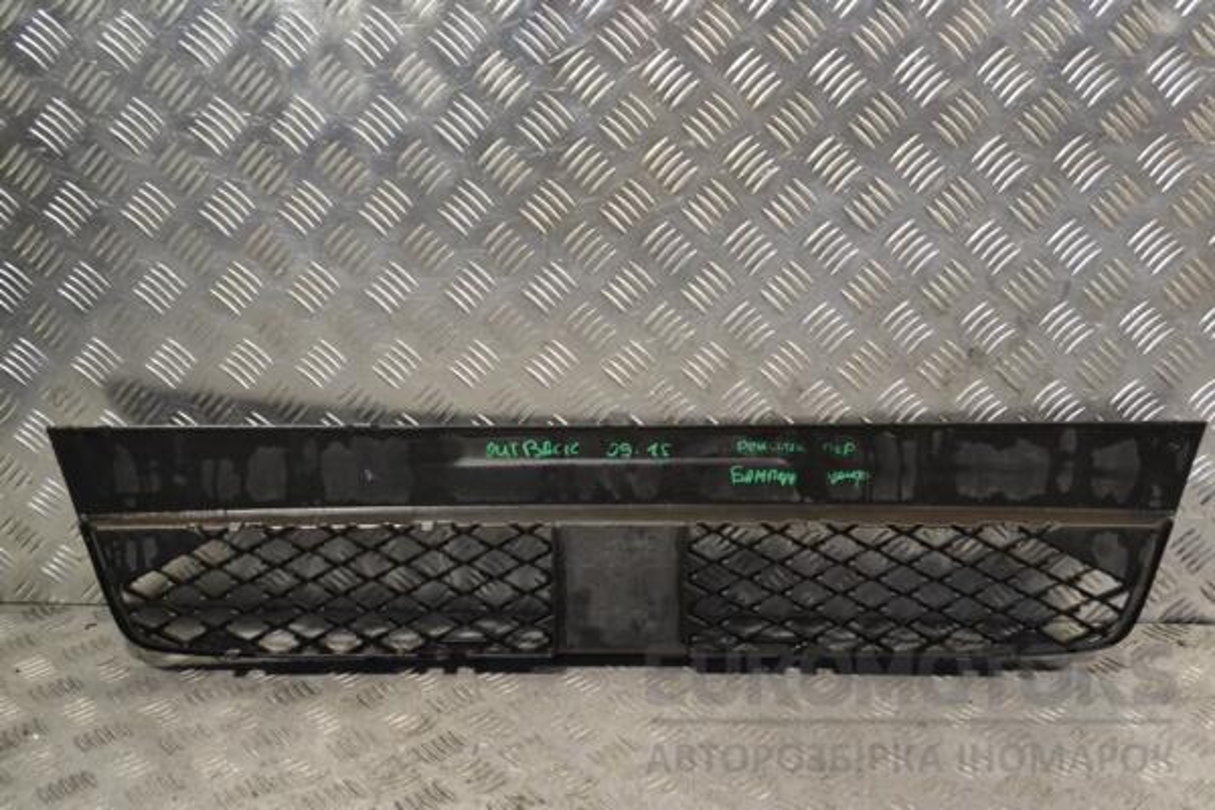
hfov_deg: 49.6
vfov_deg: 34.2
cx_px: 608
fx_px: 1316
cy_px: 405
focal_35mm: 39
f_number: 8
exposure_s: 1/250
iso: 3200
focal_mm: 26
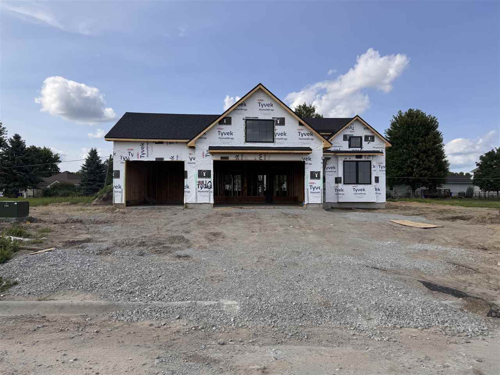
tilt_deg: +0.8
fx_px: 347
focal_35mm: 24
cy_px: 188
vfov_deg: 56.8
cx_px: 250
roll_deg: +0.6
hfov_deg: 71.6
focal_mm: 6.76
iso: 80
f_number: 1.78
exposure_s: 1/4310
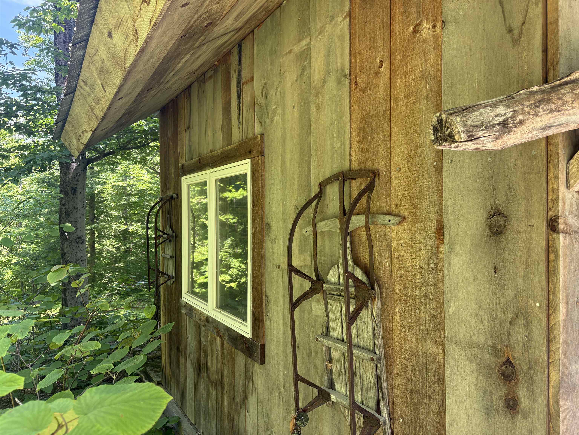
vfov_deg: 53.1
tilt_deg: -0.5
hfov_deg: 67.3
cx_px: 290
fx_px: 435
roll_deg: -0.1
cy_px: 218
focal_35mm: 26
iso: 80
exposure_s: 1/203
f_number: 1.6
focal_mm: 5.96
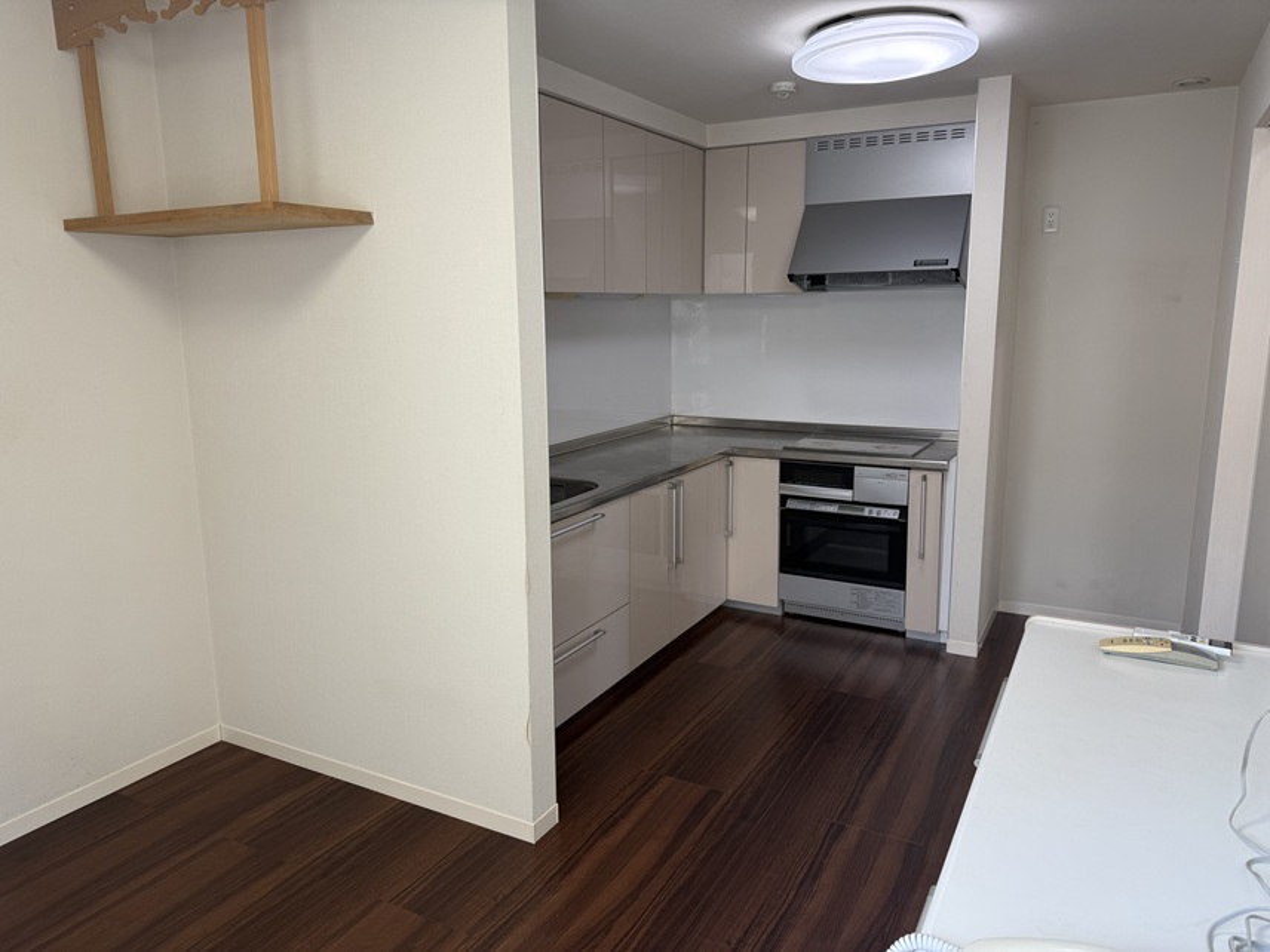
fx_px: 881
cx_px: 635
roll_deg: +0.5
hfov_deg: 71.6
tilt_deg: -10.4
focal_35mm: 24
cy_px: 476
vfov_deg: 56.8
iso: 64
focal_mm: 6.76
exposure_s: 1/120
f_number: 1.78
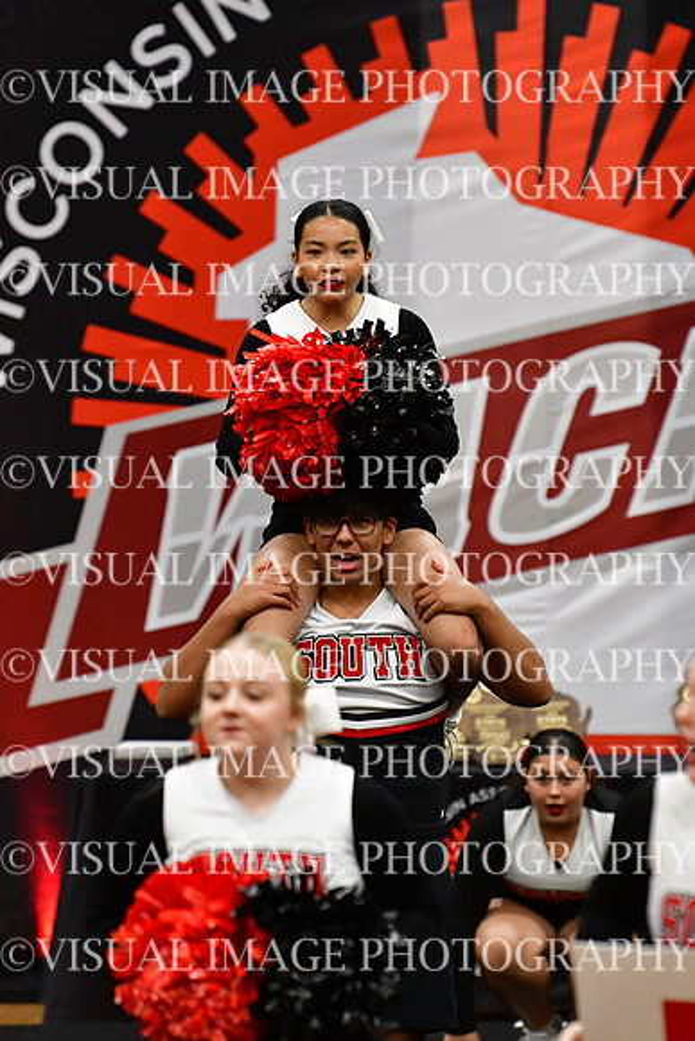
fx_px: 8682
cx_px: 348
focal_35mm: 300
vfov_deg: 6.9
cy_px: 520
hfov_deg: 4.6
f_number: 3.5
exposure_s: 1/500
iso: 4000
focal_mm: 200
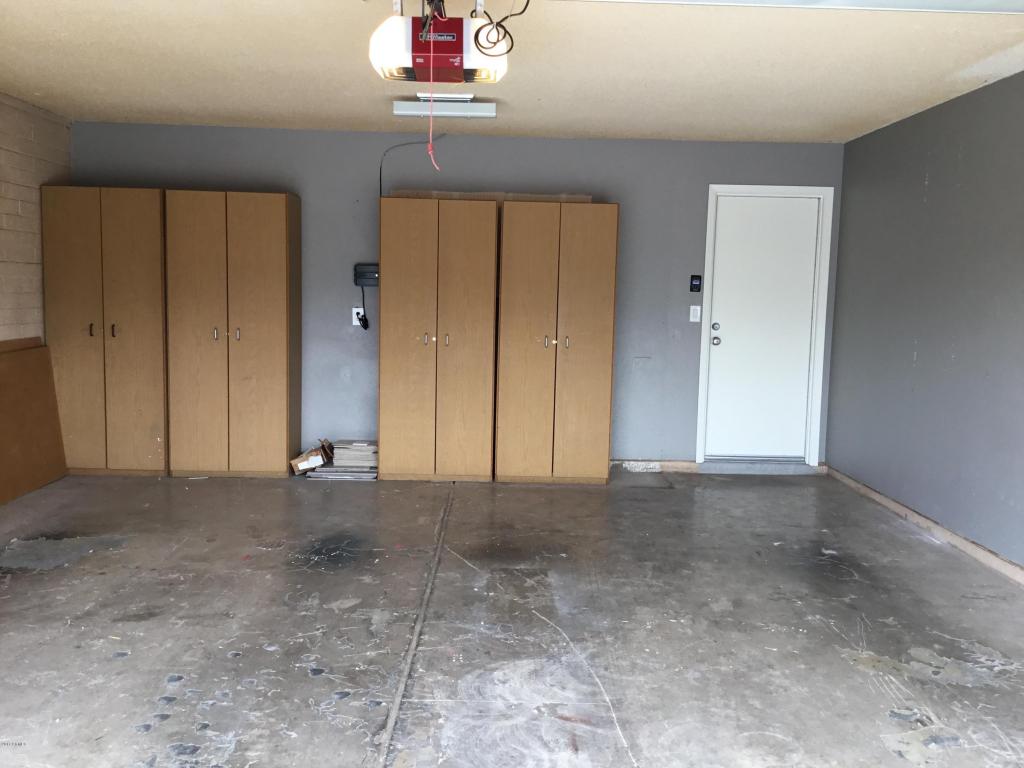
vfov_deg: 45.4
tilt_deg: -4.8
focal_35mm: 31
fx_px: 917
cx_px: 512
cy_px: 384
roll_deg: -1.0
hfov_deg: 58.4
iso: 40
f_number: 2.4
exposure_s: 1/100
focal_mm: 3.3
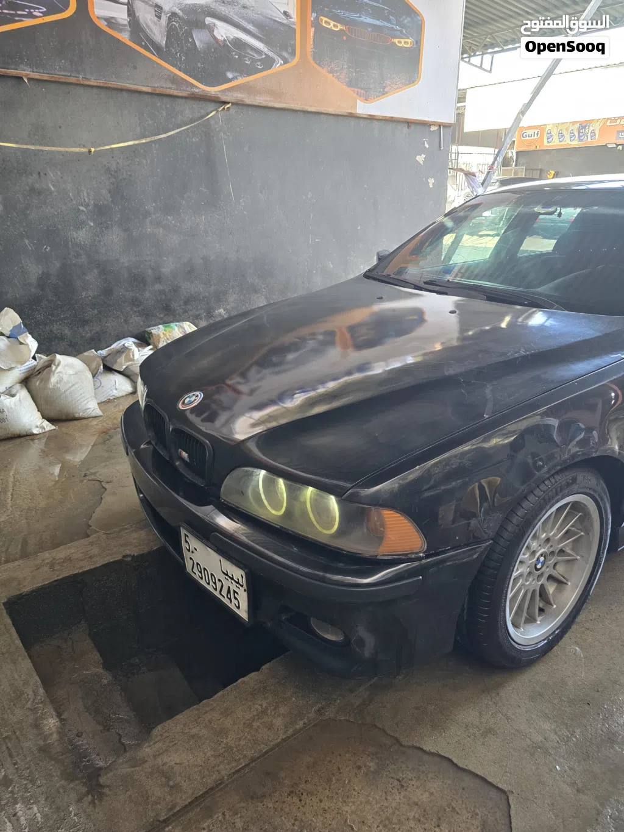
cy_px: 416
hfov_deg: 58.9
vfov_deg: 73.9
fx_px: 553
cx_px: 312
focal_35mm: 23
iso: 250
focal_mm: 6.3
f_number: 1.7
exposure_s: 1/100
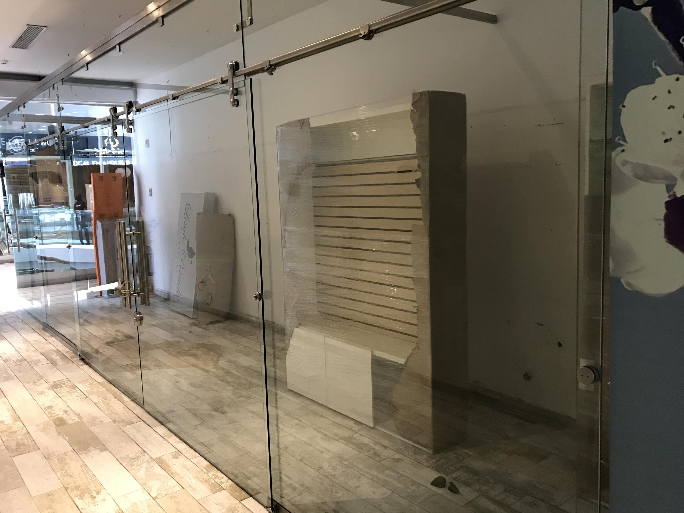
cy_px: 256
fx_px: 553
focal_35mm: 28
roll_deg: +1.0
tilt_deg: -7.7
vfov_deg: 49.7
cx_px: 342
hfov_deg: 63.4
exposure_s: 1/15
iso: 50
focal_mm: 3.99
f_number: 1.8
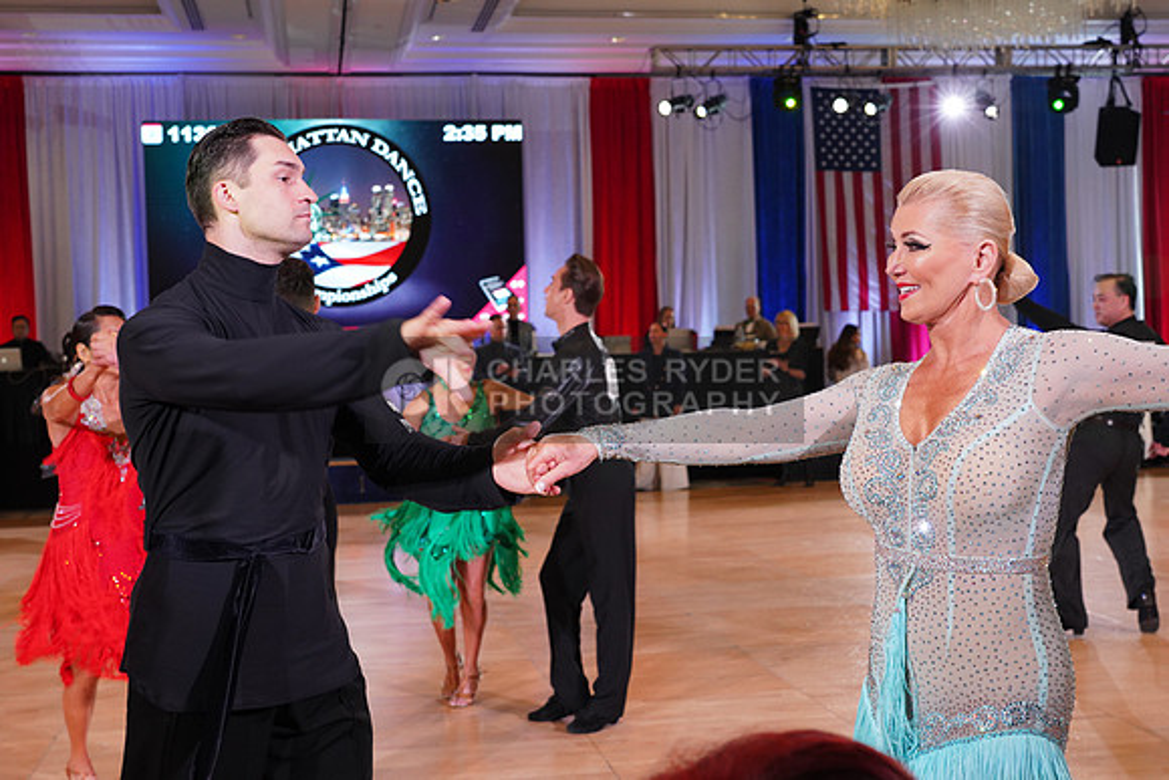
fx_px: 1526
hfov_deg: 41.9
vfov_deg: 28.7
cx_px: 584
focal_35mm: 47
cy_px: 390
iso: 1600
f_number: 6.3
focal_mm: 47
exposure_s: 1/160
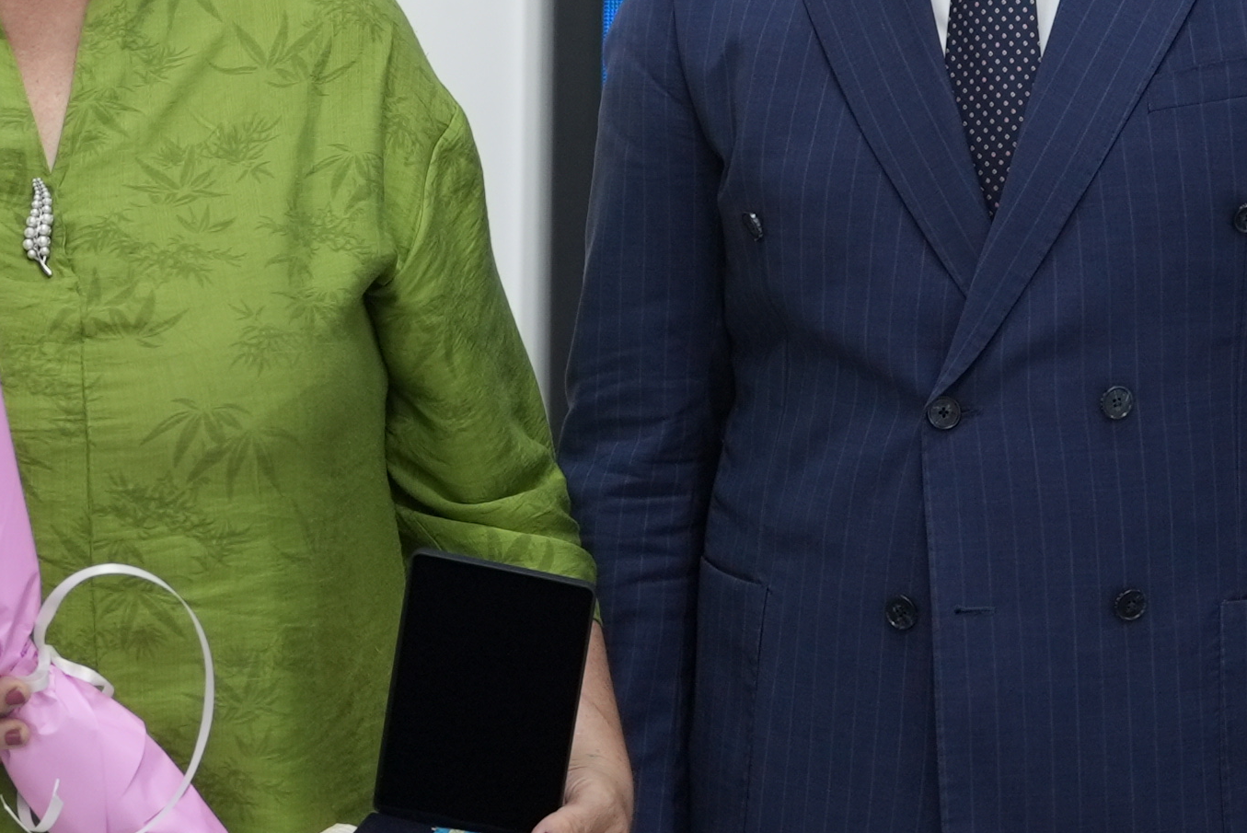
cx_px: 543
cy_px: -27
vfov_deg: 11.1
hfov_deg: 16.8
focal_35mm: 122
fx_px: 4228
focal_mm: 39
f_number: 2.8
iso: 800
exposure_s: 1/200
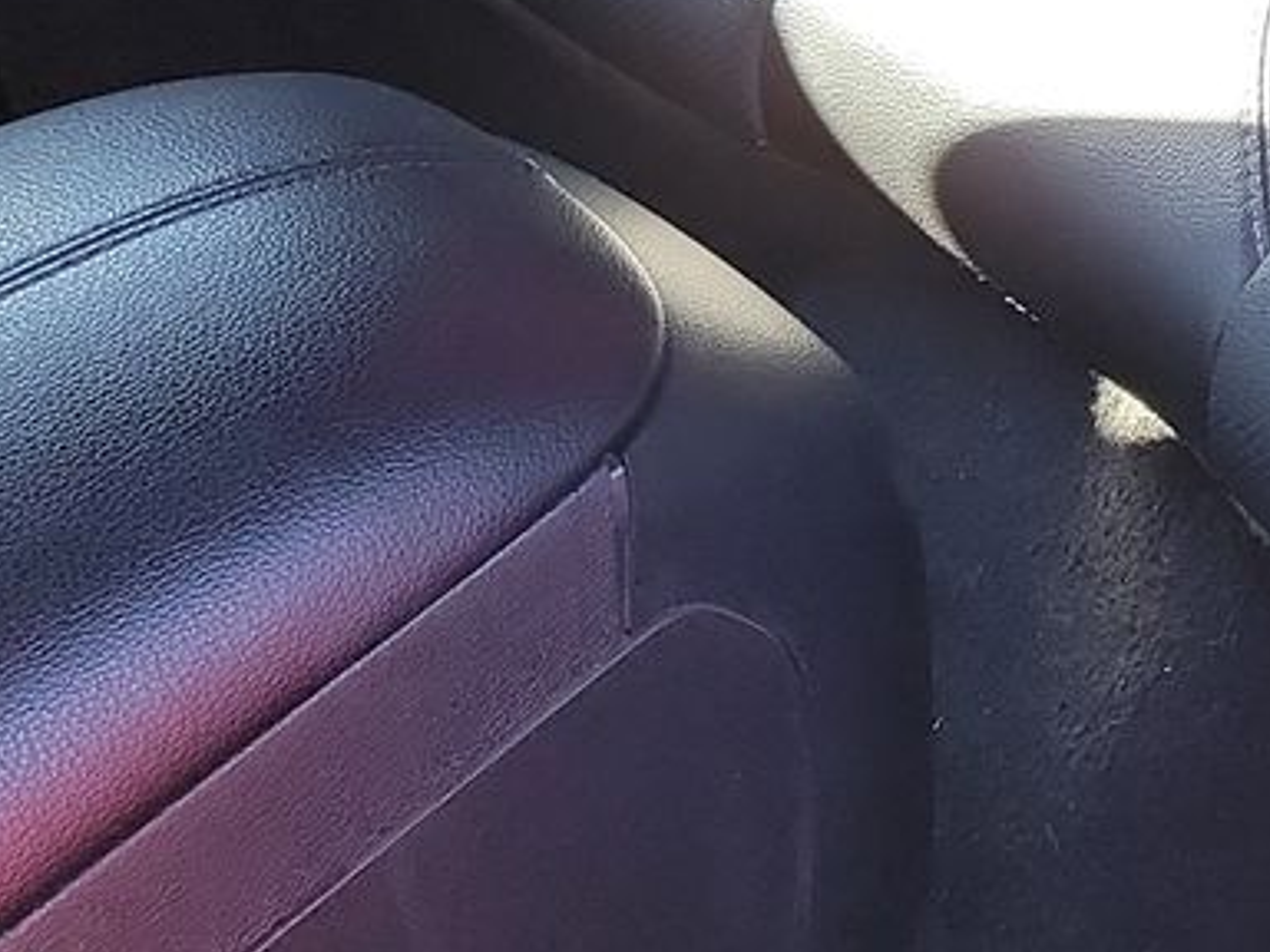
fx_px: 3669
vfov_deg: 13.2
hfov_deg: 16.2
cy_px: -816
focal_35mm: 100
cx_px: 2355
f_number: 1.8
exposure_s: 1/59
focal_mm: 6.7
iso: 238
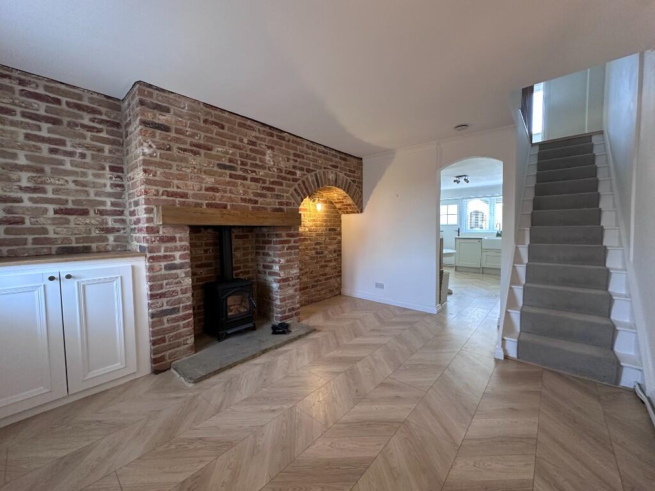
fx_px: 265
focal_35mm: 14
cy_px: 246
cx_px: 328
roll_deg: +0.6
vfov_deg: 85.7
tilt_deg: -3.5
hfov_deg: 102.1
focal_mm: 2.22
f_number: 2.2
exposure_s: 1/100
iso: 200
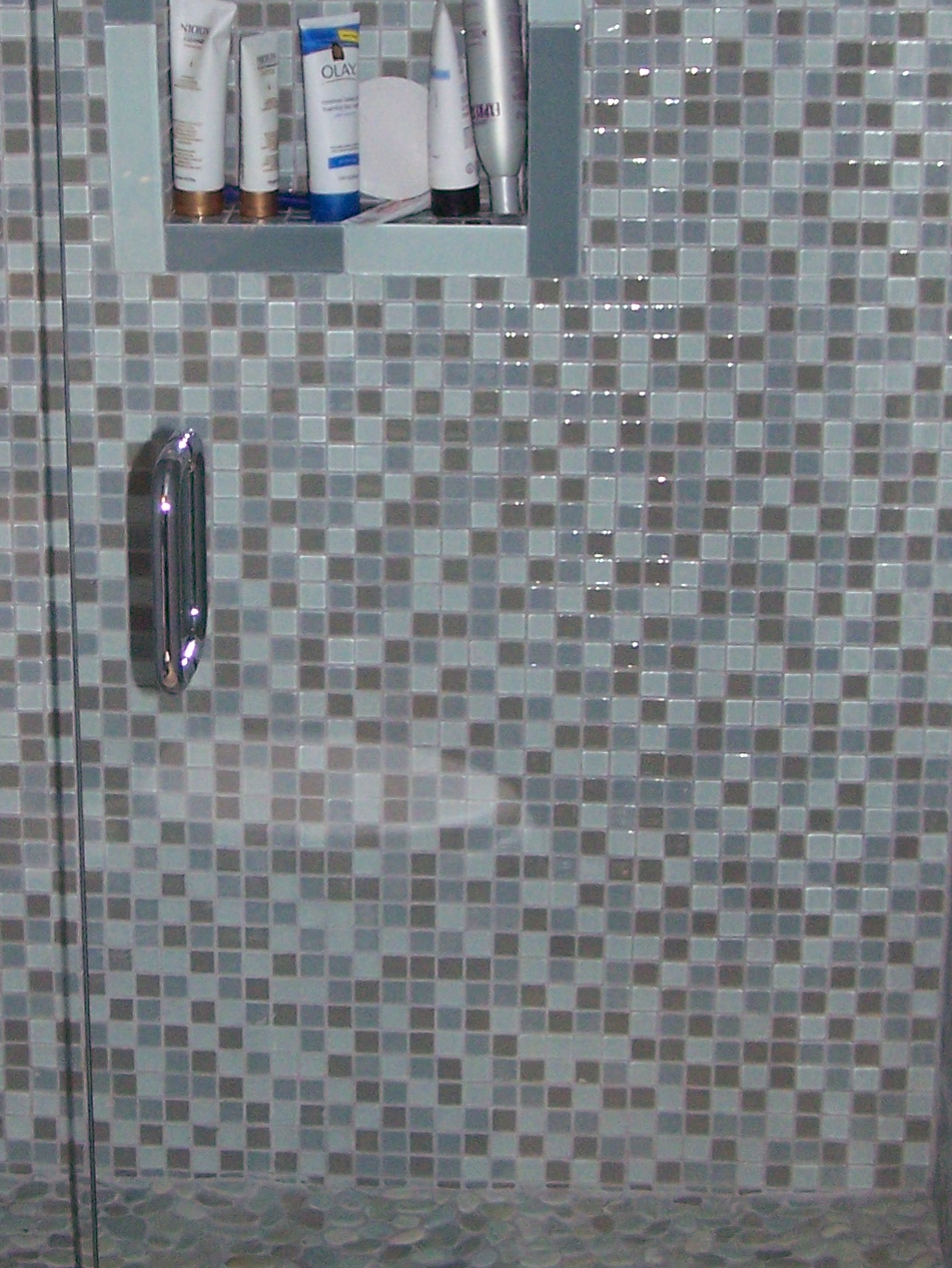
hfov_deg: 17.3
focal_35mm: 85
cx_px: 215
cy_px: 534
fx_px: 3114
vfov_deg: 23.0
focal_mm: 6.3
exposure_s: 1/60
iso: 160
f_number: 2.8
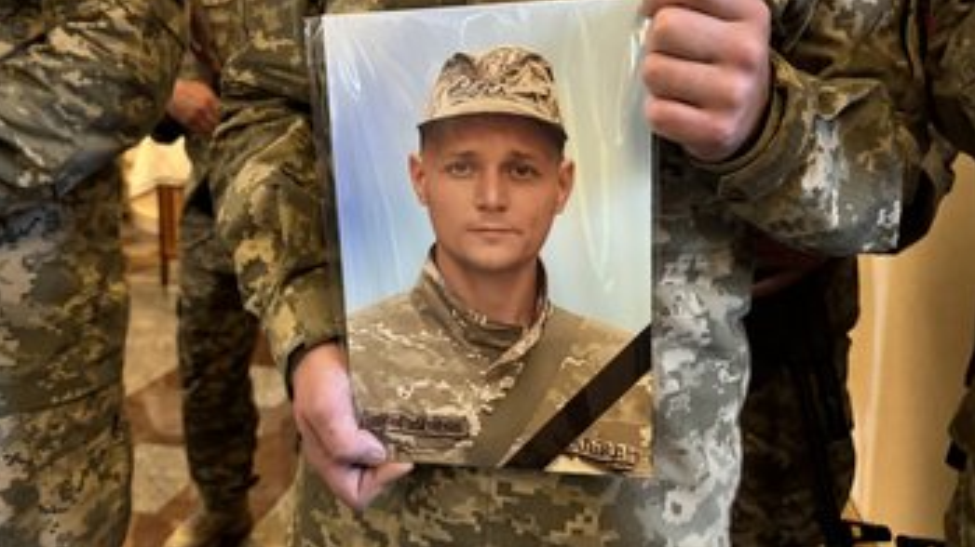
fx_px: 775
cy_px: 212
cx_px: 422
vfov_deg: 38.7
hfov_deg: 64.1
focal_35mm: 30
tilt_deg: -7.0
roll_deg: +1.5
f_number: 1.78
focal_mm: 6.76
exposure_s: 1/33
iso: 640
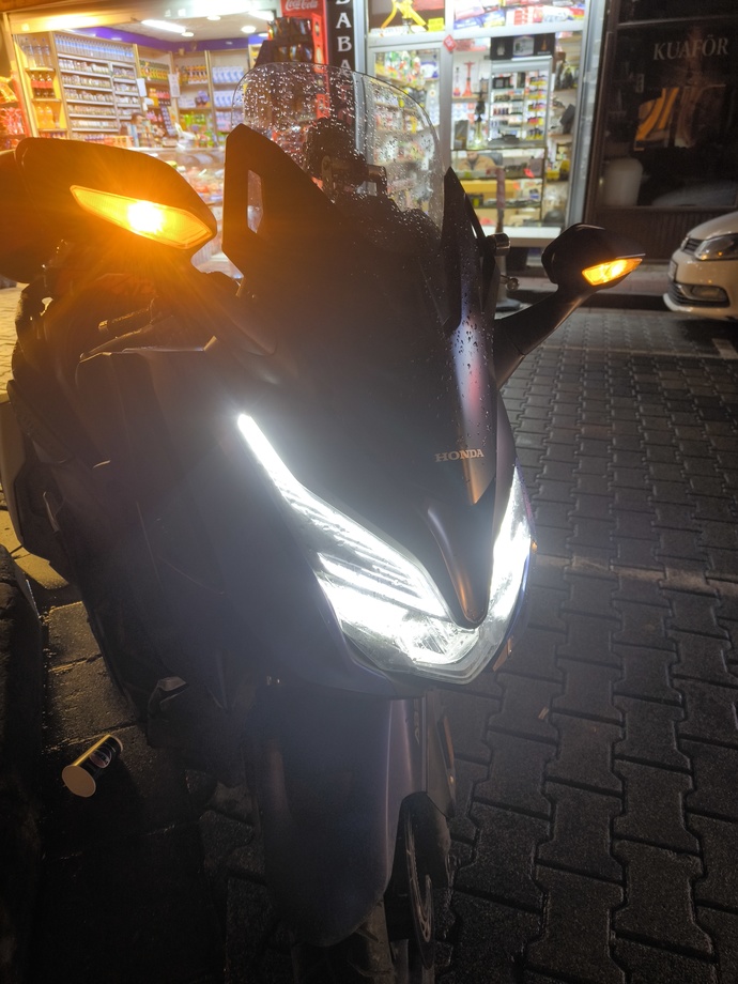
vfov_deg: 71.6
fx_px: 682
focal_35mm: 24
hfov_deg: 56.8
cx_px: 369
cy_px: 492
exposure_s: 1/50
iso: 320
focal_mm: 6.92
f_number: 1.9
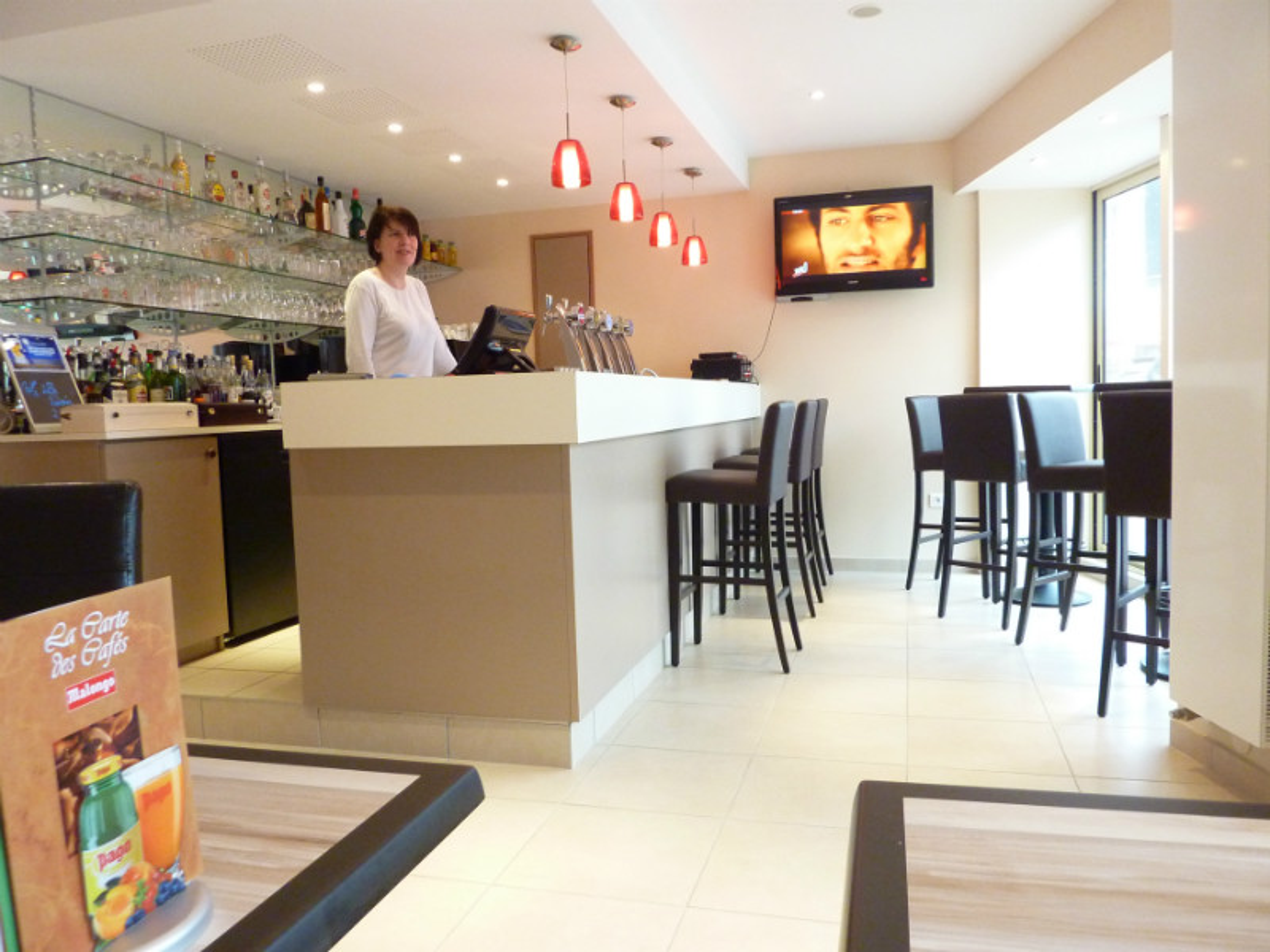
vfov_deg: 54.9
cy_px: 476
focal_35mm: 25
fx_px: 917
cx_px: 635
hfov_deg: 69.4
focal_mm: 4.1
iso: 400
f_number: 3.3
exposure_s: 1/30
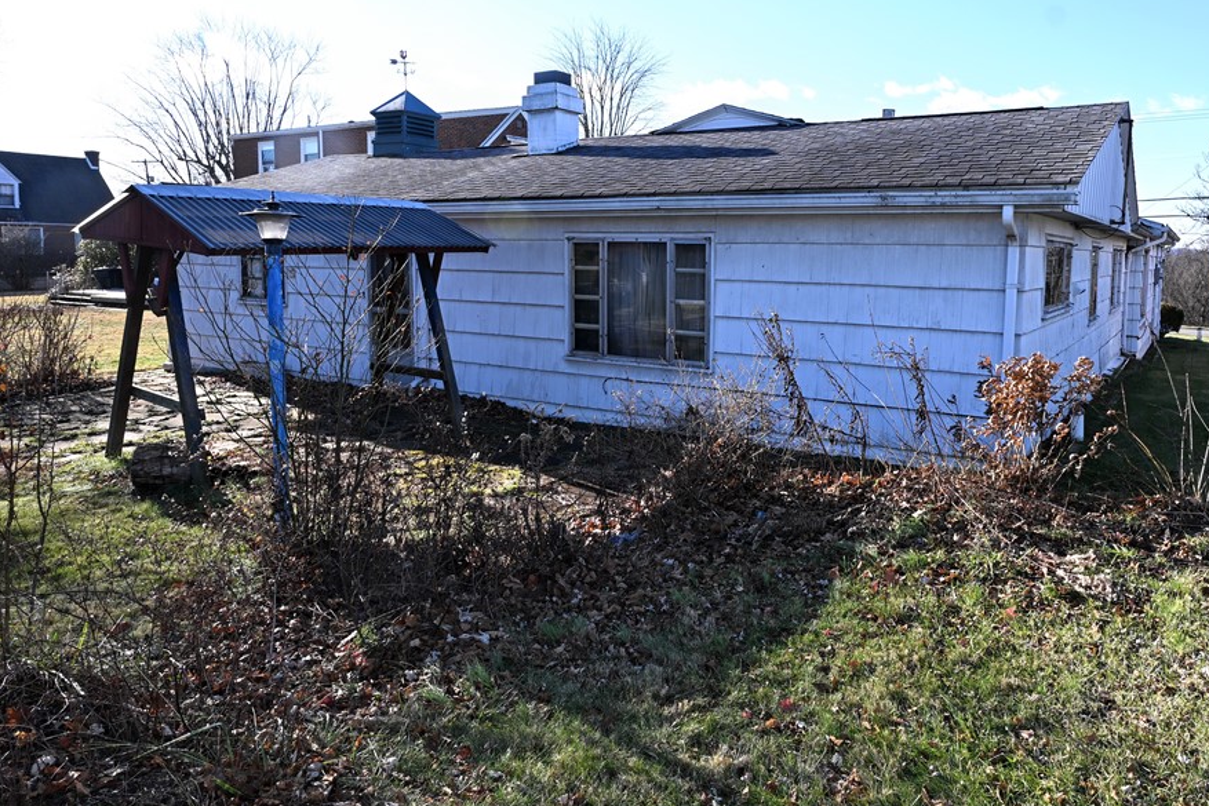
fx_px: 873
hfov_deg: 69.0
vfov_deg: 49.3
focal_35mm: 26
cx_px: 696
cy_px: 327
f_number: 8
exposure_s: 1/160
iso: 160
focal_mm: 14
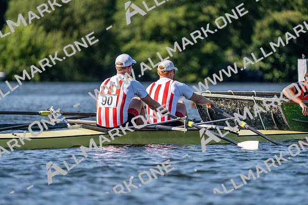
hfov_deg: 4.5
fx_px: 3962
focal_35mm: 463
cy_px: 102
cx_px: 154
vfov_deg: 3.0
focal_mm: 463
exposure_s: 1/1600
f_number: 6.3
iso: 320
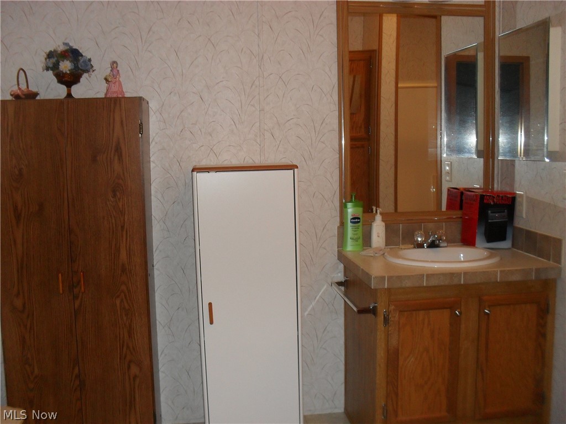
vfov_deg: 40.7
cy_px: 212
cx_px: 283
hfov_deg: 52.6
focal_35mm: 35
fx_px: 572
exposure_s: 1/45
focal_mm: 6.3
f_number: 3.2
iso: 200
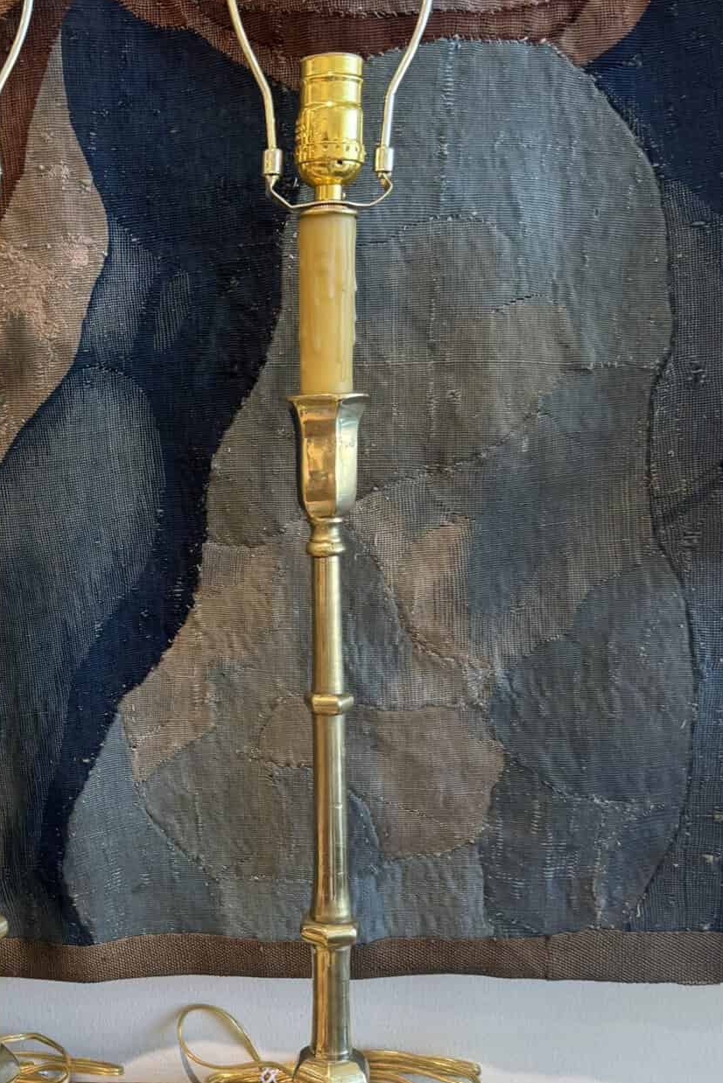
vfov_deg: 45.2
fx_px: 1295
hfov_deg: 30.6
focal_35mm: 43
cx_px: 160
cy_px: 636
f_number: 1.78
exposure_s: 1/60
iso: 125
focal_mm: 6.76
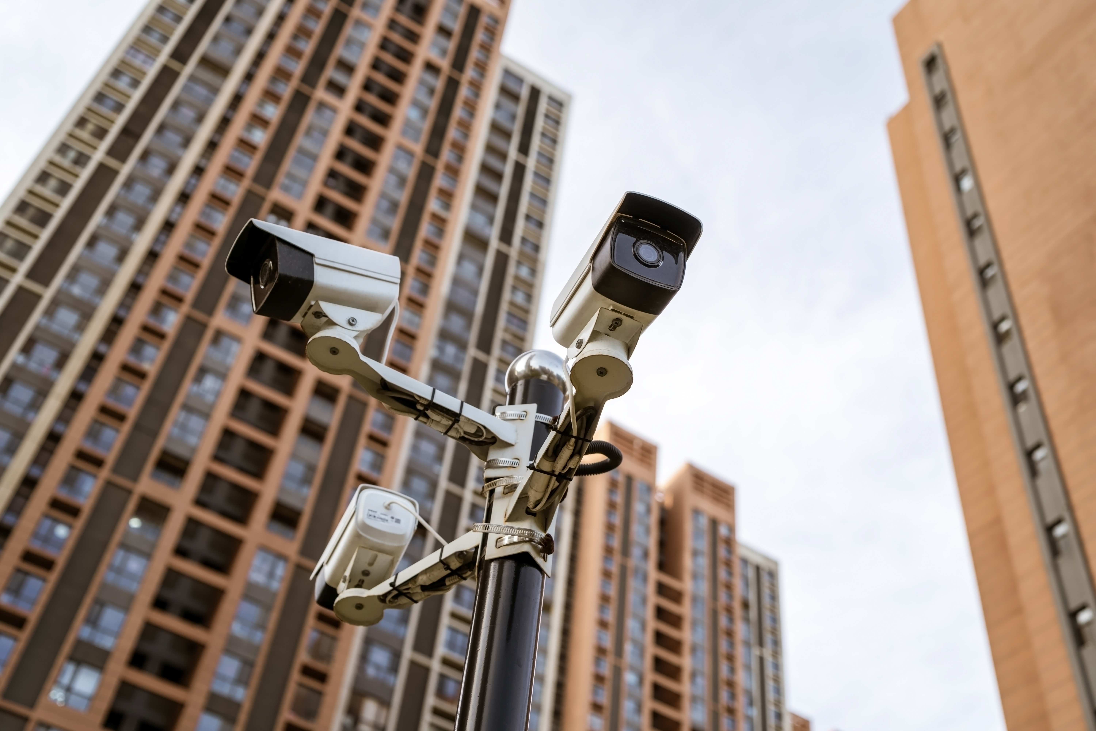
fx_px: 1187
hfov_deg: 49.6
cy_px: 366
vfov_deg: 34.2
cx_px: 548
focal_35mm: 39
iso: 100
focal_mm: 39
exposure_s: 1/200
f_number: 4
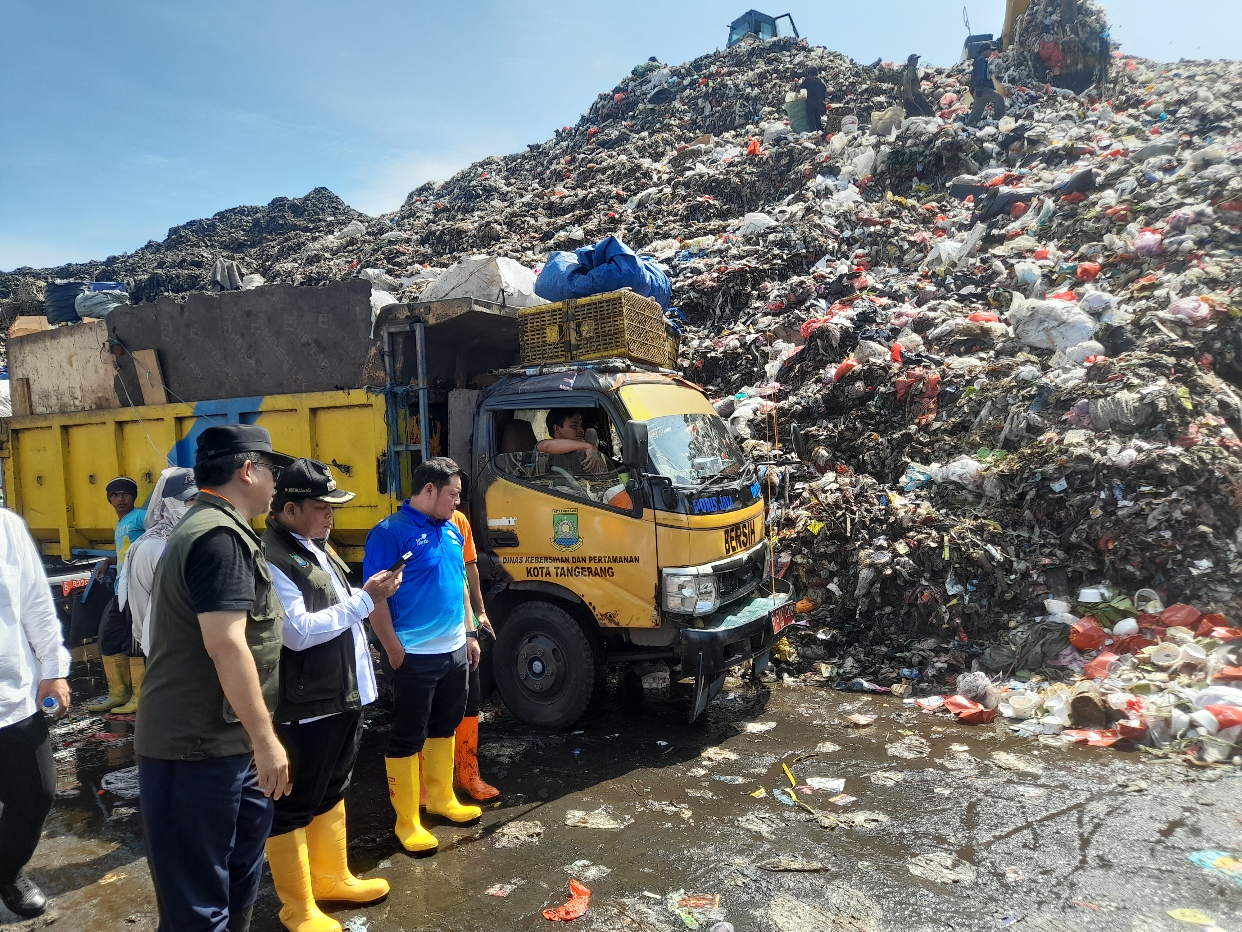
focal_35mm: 25
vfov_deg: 54.9
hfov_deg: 69.4
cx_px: 621
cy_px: 466
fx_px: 897
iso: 20
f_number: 2
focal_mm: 4.6
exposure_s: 1/383
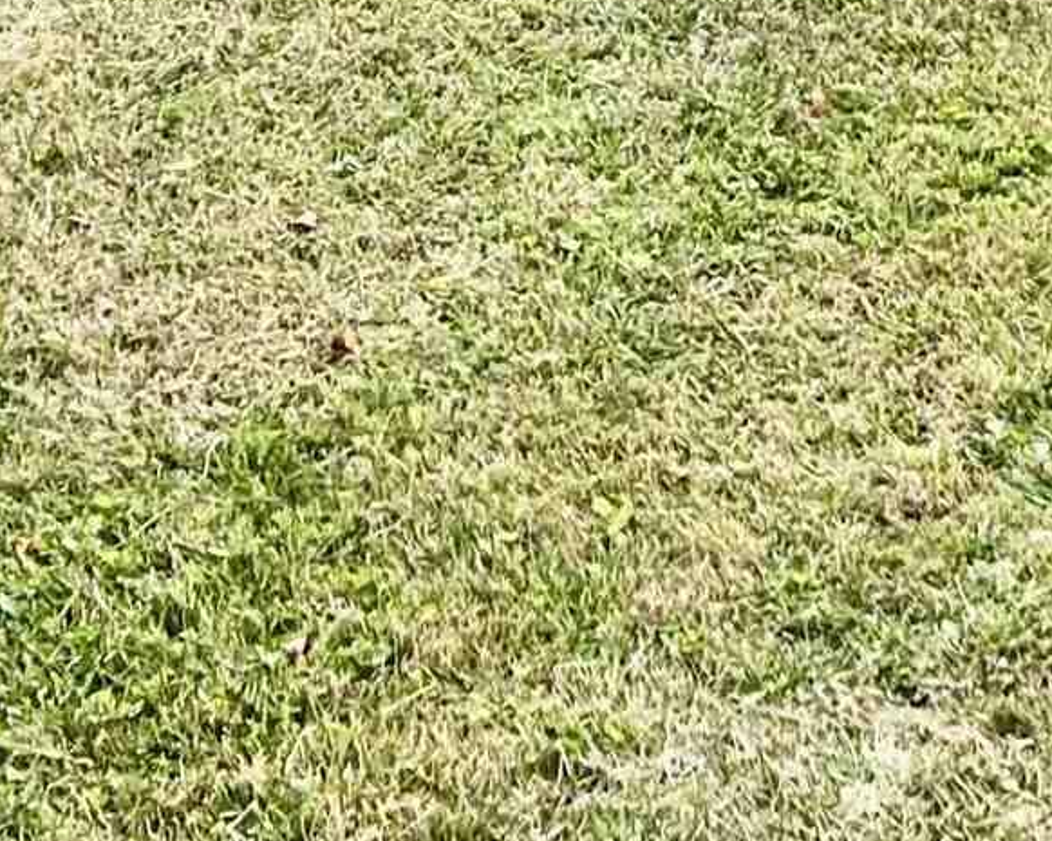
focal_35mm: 134
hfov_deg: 14.2
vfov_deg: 10.5
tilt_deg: -0.5
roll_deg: -0.7
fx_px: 4170
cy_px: -896
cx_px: 1025
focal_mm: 5.7
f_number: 1.5
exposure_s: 1/2299
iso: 50
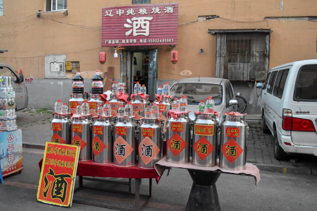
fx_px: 291
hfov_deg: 57.2
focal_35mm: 33
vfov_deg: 40.0
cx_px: 158
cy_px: 106
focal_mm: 22
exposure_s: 1/500
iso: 2500
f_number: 3.8
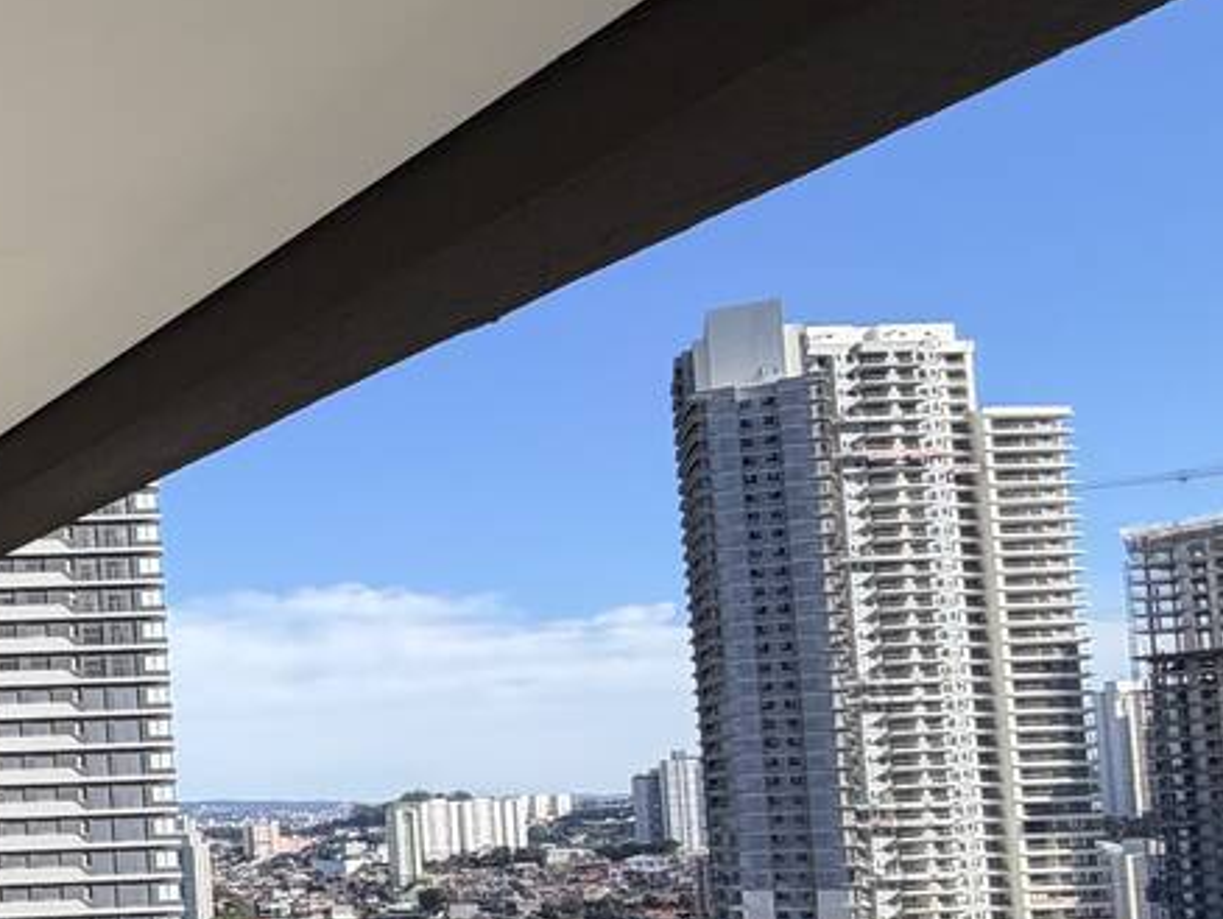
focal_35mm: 46
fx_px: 1626
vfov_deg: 30.6
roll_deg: +2.0
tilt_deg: +2.1
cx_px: -533
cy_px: 771
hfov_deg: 29.0
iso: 40
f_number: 2.2
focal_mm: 2.22
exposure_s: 1/770
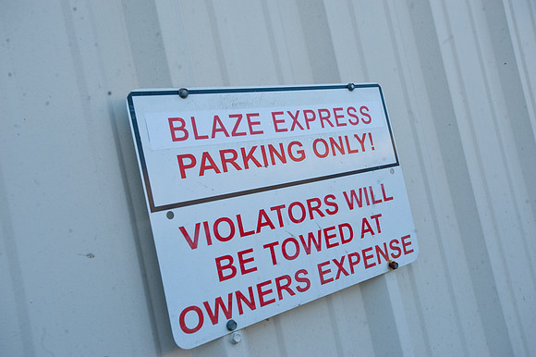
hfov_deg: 54.5
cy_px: 178
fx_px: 521
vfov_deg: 37.8
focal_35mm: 35
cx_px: 268
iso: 160
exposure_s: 1/160
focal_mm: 35
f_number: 8
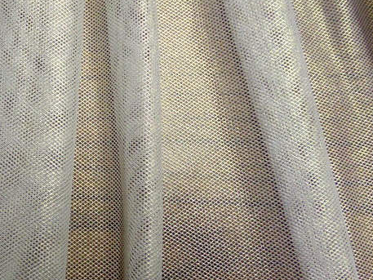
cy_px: 125
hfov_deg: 42.7
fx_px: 453
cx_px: 72
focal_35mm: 42
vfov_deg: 34.3
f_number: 3.2
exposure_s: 1/30
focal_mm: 4
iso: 320
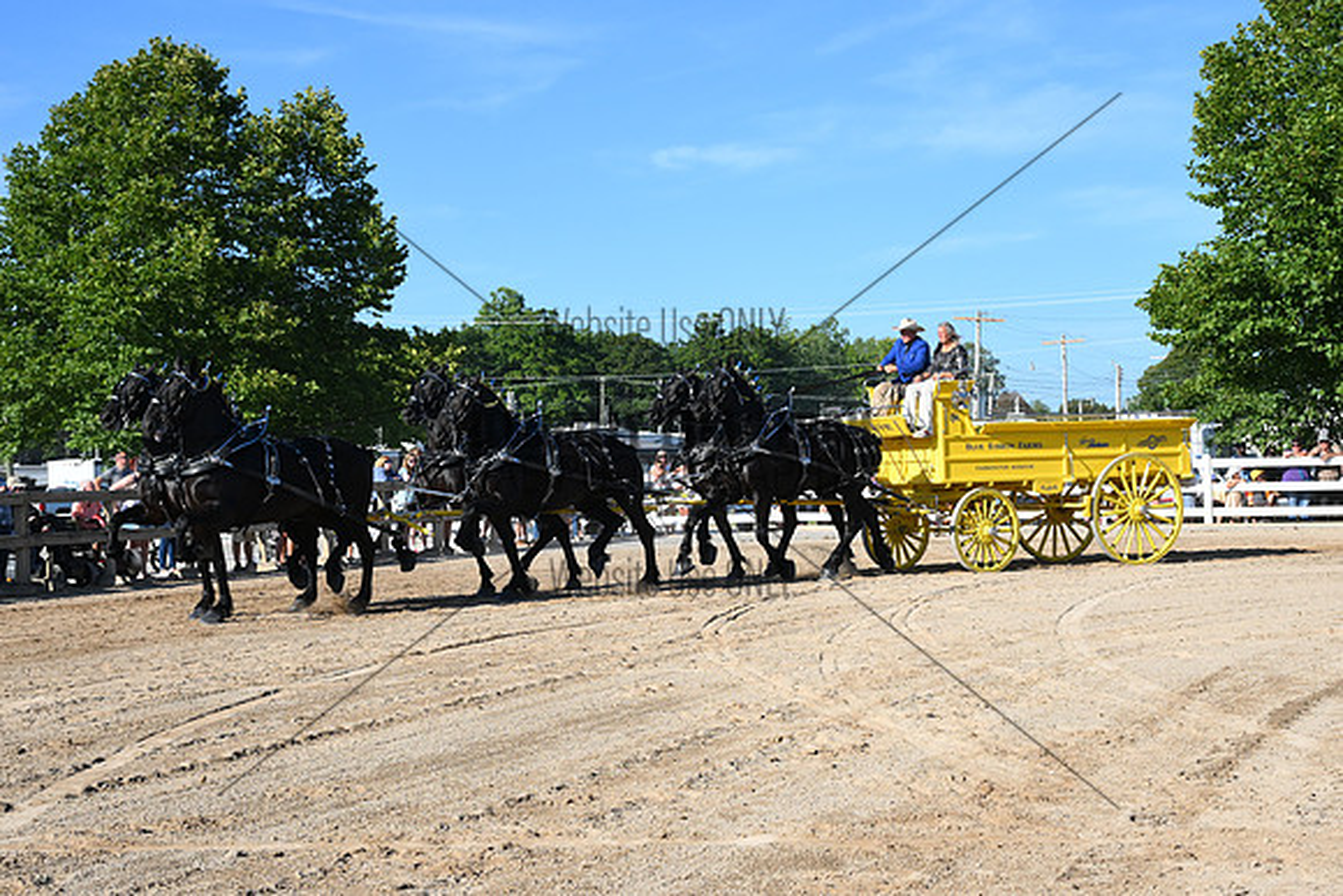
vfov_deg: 26.0
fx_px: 1940
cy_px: 448
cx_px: 672
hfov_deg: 38.2
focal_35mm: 52
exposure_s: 1/1117
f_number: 7.1
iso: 400
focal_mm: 35
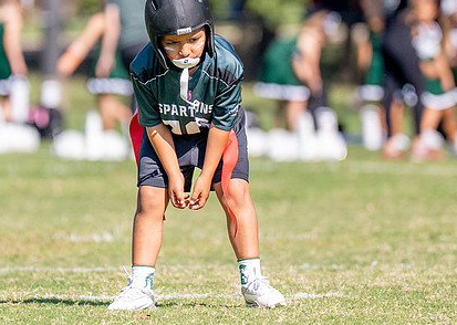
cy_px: 112
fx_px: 9477
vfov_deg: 2.0
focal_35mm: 731
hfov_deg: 2.8
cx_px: 204
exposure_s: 1/4000
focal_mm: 200
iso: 250
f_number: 2.8
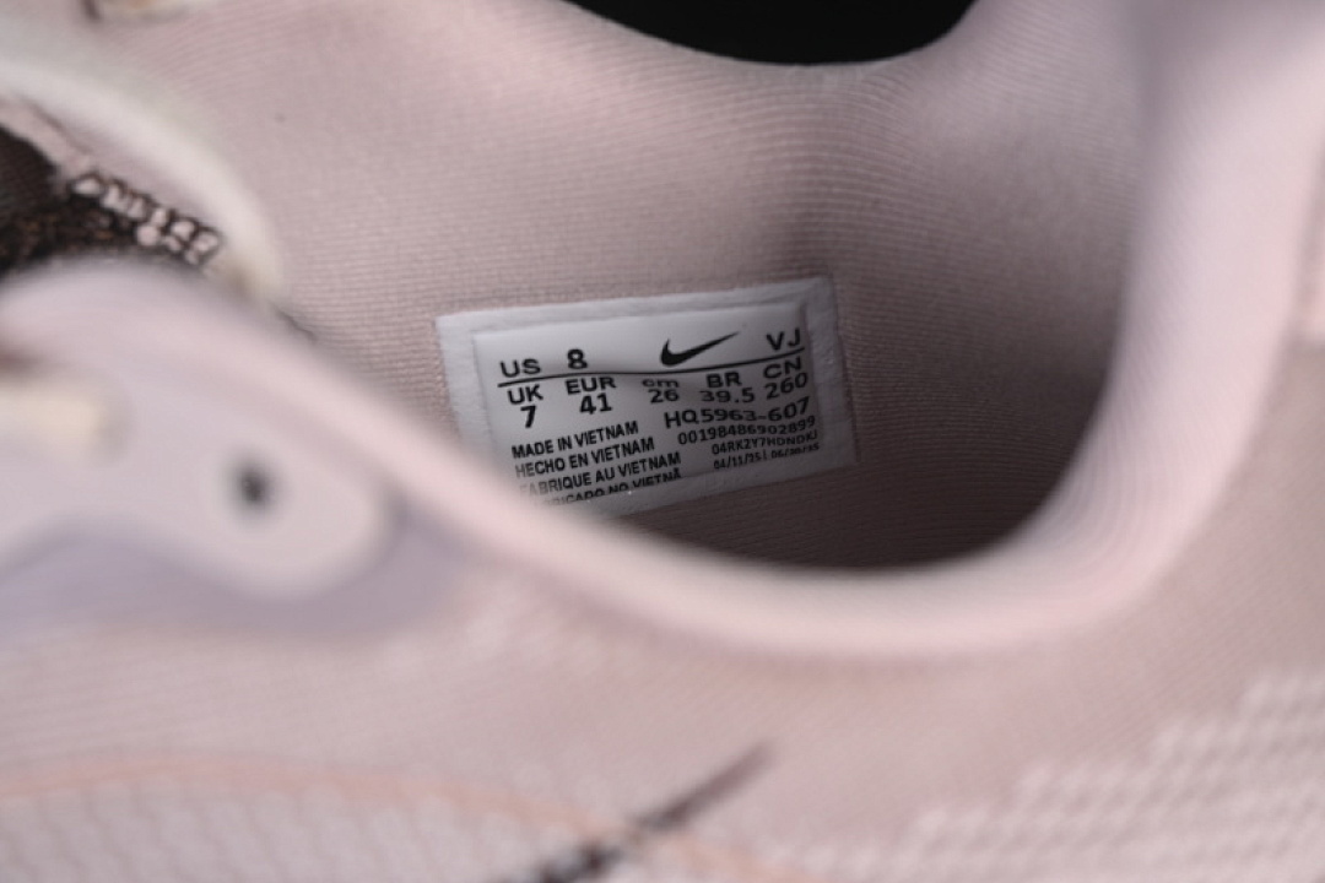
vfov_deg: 18.2
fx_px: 2760
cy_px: 442
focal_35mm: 75
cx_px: 662
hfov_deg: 27.0
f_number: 7.1
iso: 160
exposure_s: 1/80
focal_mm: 50
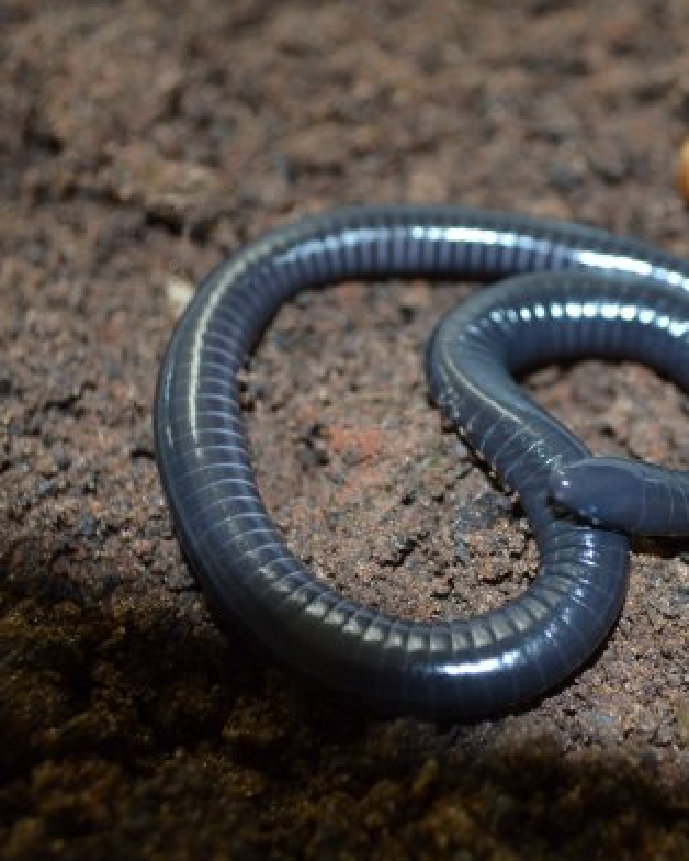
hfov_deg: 26.3
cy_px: 423
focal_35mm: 57
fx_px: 1452
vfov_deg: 33.0
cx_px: 524
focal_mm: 26
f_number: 4.2
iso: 640
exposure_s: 1/60
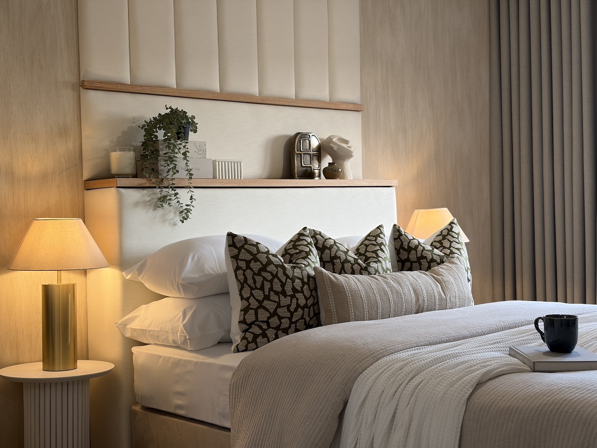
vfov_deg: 28.0
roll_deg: +1.9
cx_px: 298
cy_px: 224
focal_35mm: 52
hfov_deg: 36.8
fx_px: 897
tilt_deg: -0.3
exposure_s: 1/81
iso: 50
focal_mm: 5.96
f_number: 1.6
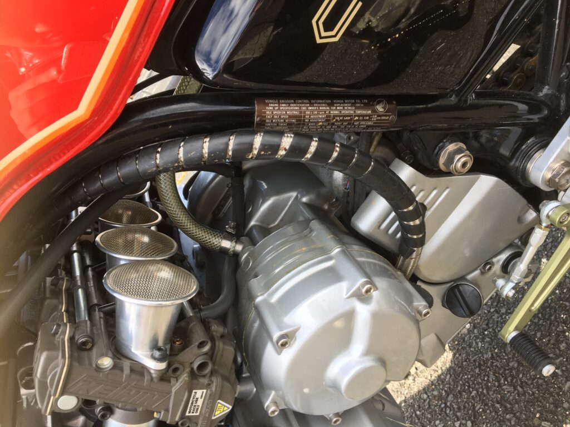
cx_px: 285
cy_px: 214
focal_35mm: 29
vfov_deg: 48.2
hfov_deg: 61.7
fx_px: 478
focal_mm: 4.15
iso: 25
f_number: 2.2
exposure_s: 1/176
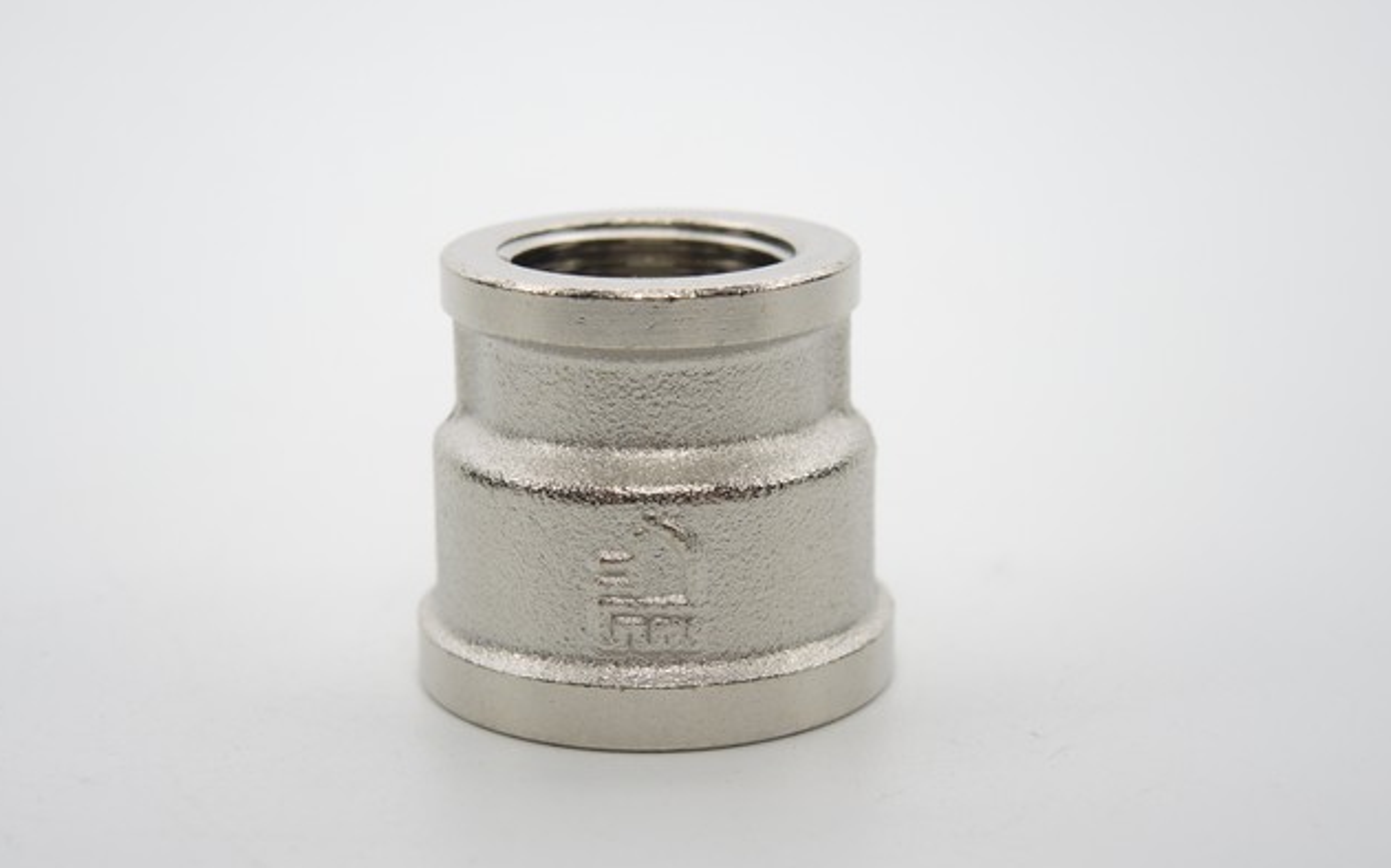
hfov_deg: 29.0
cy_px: 454
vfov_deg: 18.3
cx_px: 690
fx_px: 2691
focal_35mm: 71
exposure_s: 1/640
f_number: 3.2
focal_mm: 14.1
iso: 80
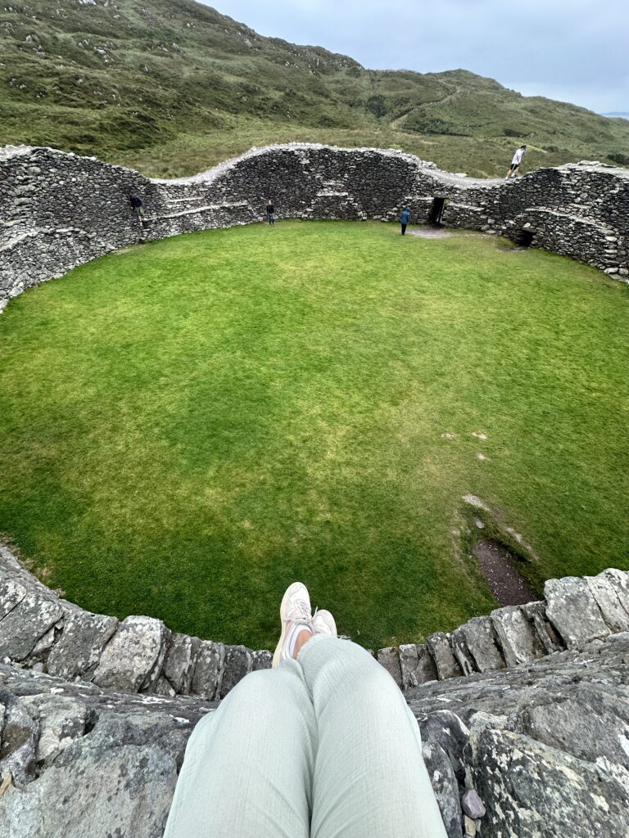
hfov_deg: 85.7
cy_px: 419
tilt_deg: -42.7
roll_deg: +0.9
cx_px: 314
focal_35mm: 14
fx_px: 339
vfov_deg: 102.1
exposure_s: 1/99
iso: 80
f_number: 2.2
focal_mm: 2.22
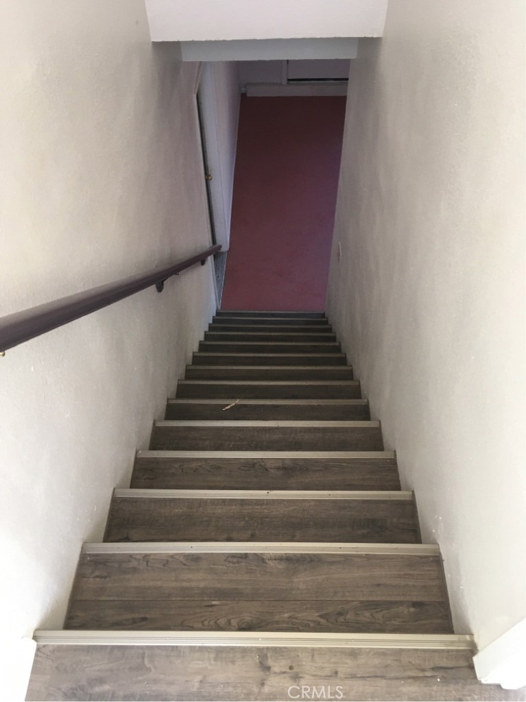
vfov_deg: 61.7
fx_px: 588
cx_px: 263
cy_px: 351
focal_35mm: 29
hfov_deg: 48.2
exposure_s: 1/30
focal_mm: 4.15
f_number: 2.2
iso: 80
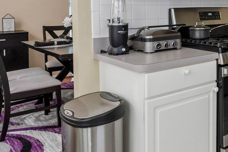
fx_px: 260
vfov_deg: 29.6
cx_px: 244
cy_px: -12
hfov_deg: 39.7
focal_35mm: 41
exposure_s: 1/250
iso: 1000
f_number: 7.1
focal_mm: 15
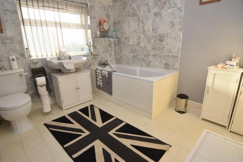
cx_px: 122
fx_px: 122
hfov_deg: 90.0
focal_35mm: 18
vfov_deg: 67.5
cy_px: 81
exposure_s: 1/125
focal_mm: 12
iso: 360
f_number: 5.6
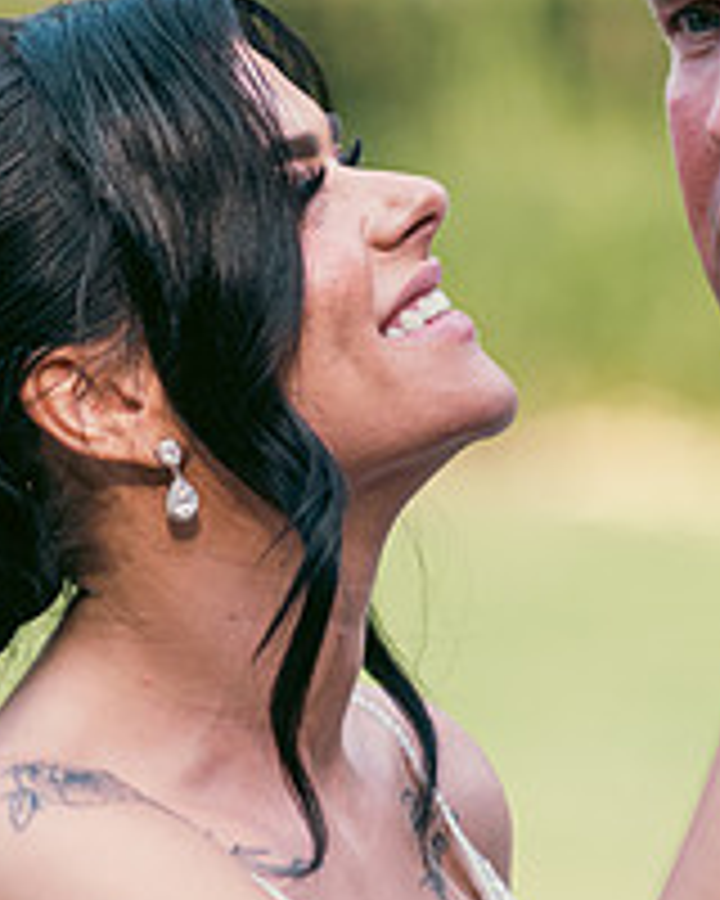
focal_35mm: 544
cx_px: 297
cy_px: 430
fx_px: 14490
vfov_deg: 3.6
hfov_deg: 2.8
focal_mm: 200
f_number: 3.5
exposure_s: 1/200
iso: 100
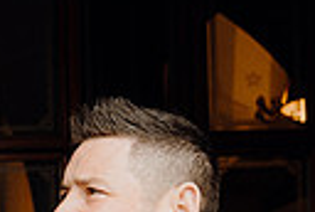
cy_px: 383
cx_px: -160
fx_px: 1149
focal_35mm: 131
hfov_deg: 14.5
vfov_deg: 10.0
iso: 250
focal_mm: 29
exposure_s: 1/200
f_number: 3.5
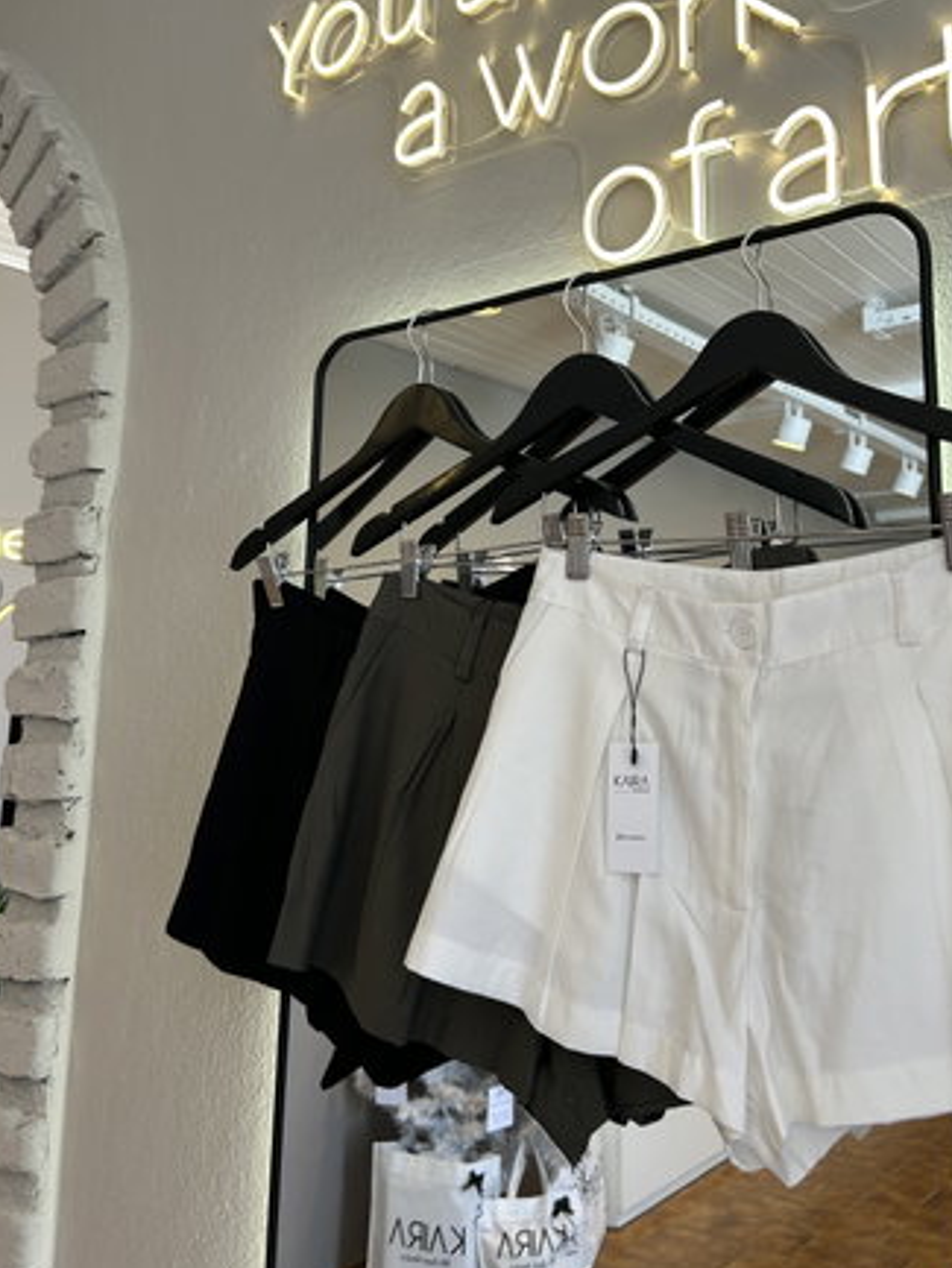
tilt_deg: +10.4
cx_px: 571
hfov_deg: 44.0
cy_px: 496
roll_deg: -0.5
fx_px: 1173
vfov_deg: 56.3
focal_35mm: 32
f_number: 1.5
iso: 40
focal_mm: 5.7
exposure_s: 1/153
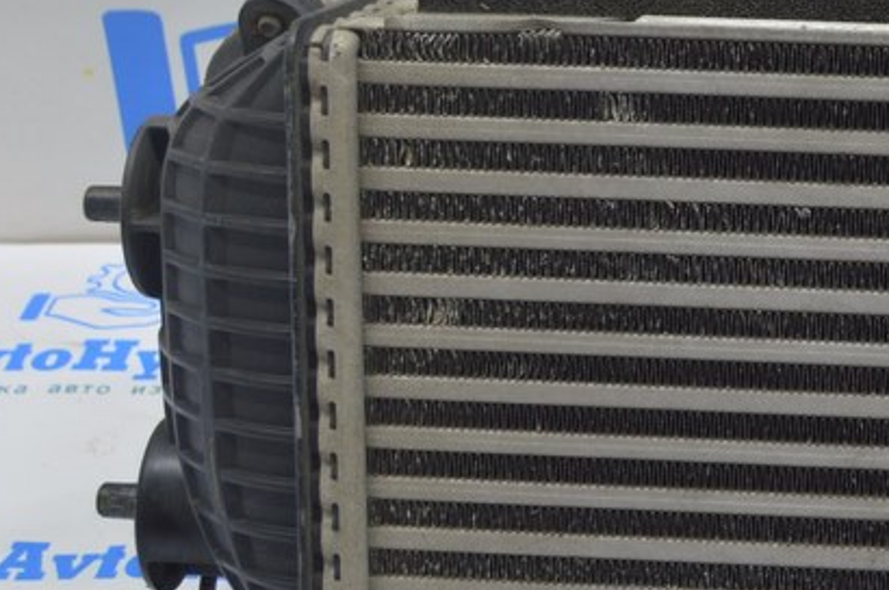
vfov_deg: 13.0
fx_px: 2589
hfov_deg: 18.8
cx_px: 943
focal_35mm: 105
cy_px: 205
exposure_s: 1/20
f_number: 5.6
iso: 400
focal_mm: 28
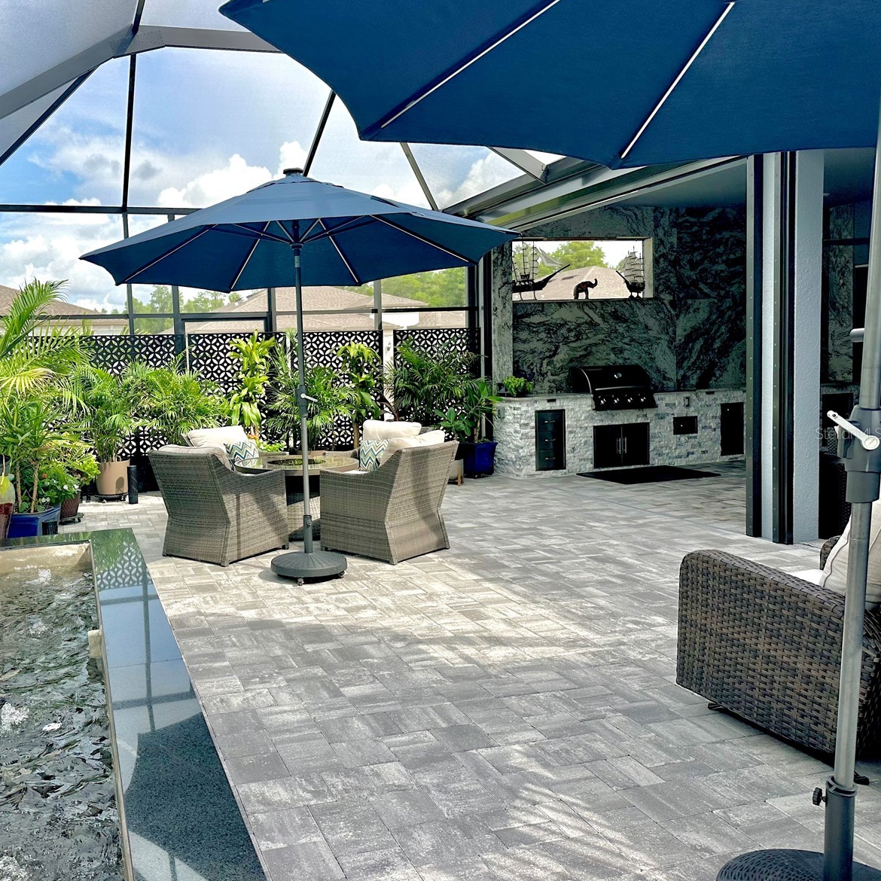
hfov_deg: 54.3
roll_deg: +2.1
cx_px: 284
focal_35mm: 29
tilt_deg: -4.5
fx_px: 835
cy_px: 433
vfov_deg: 55.6
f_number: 1.78
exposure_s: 1/1095
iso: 80
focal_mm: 6.86
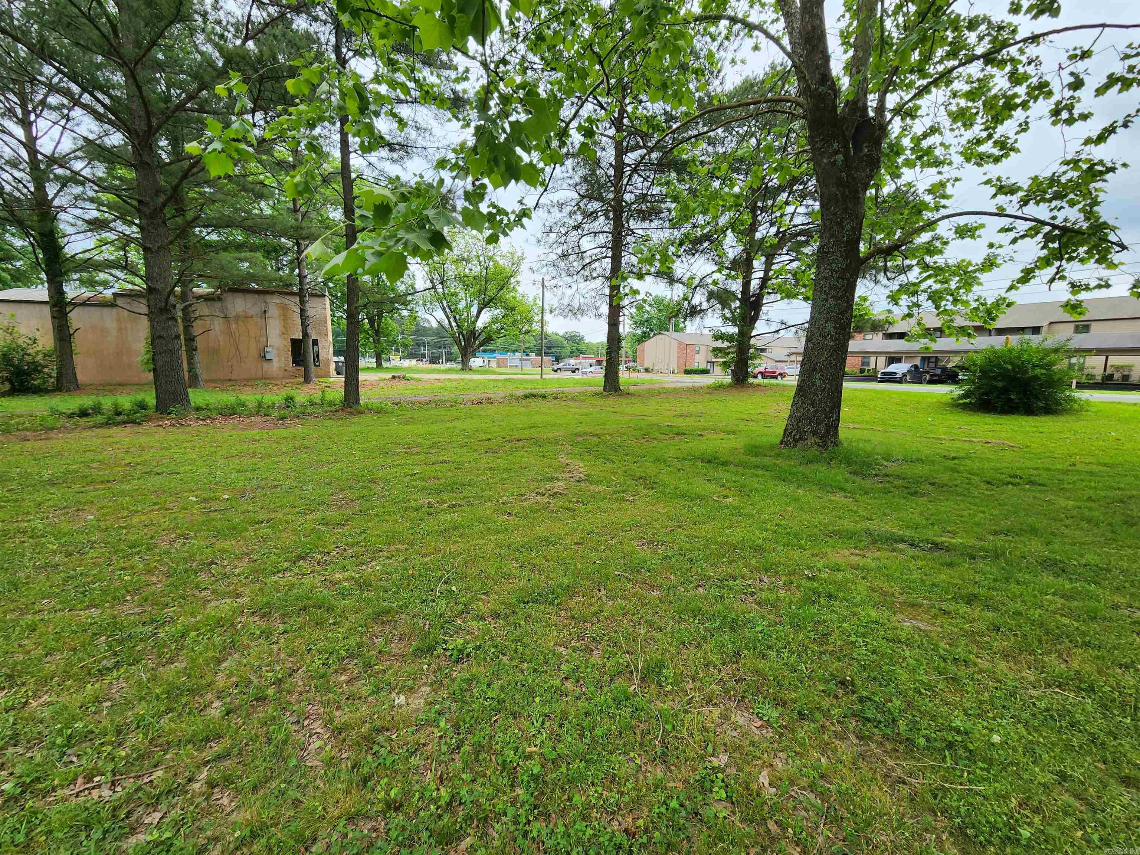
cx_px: 570
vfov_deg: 89.9
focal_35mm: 13
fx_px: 428
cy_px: 428
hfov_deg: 106.2
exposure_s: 1/375
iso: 50
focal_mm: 2.2
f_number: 2.2
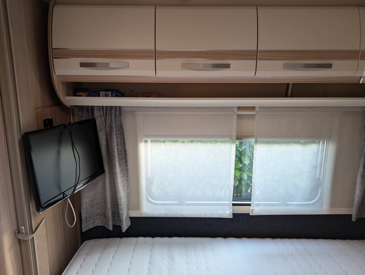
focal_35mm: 24
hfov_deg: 71.5
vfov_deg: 56.9
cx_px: 182
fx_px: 253
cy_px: 138
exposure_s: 1/87.6
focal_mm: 6.81
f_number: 1.85
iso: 403
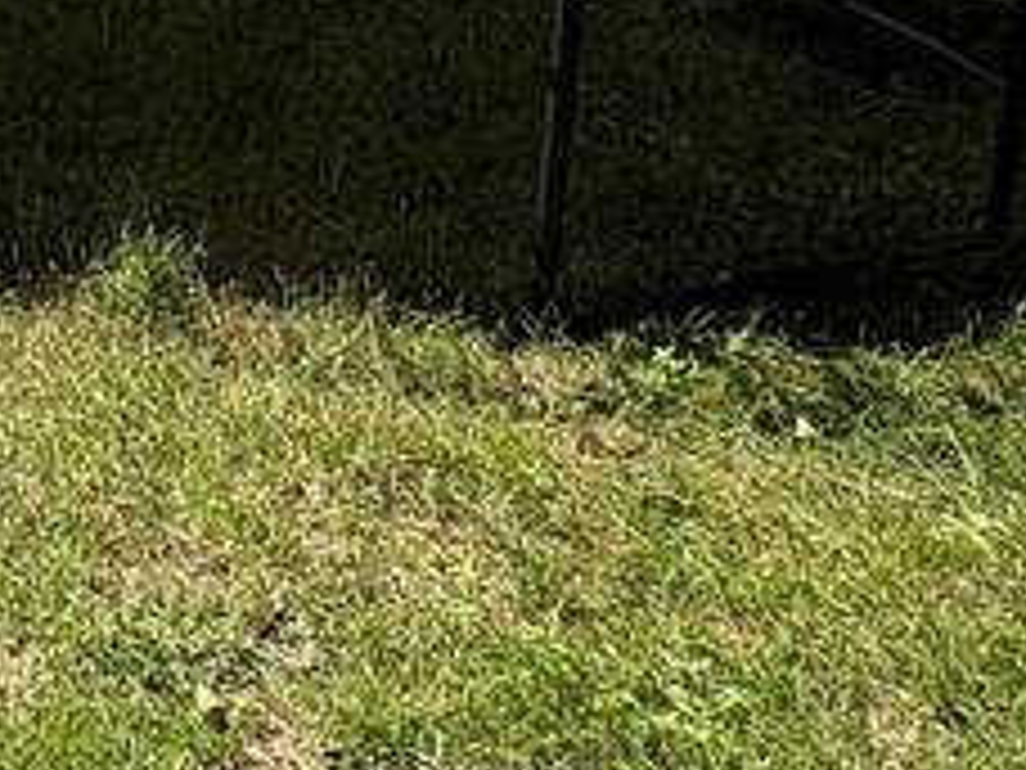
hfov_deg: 25.9
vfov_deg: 20.6
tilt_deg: -6.2
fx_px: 1867
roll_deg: -0.5
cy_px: -311
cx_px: -333
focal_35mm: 63
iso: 50
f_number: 2.2
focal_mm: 2.22
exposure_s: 1/1370
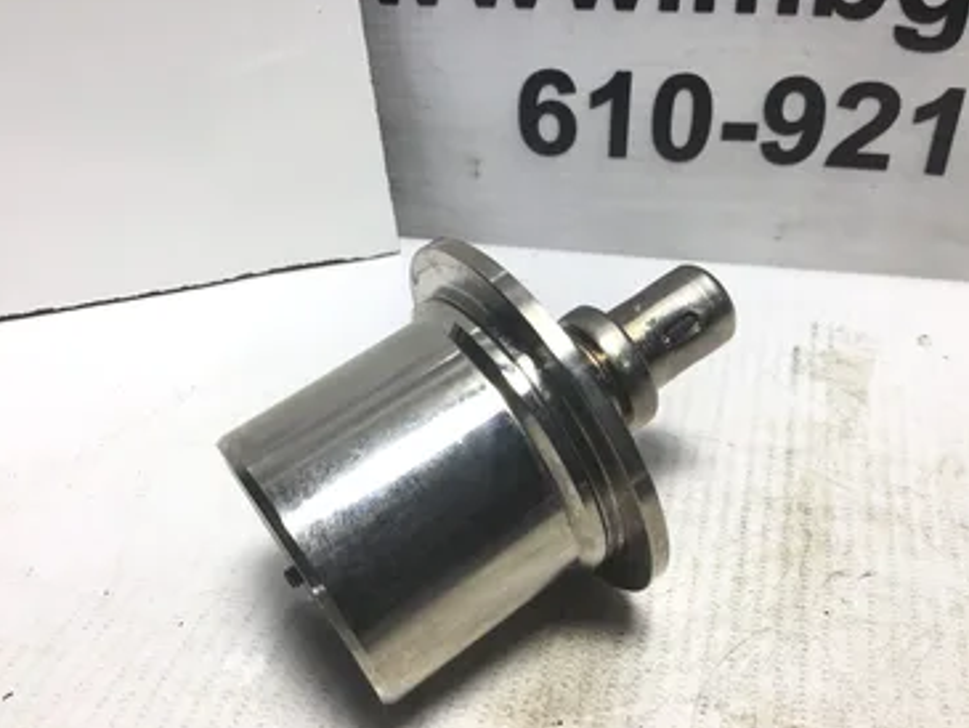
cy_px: 380
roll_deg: -0.1
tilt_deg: -37.9
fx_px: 952
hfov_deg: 53.9
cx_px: 528
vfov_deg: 41.8
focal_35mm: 34
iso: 25
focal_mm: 3.3
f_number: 2.4
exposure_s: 1/120
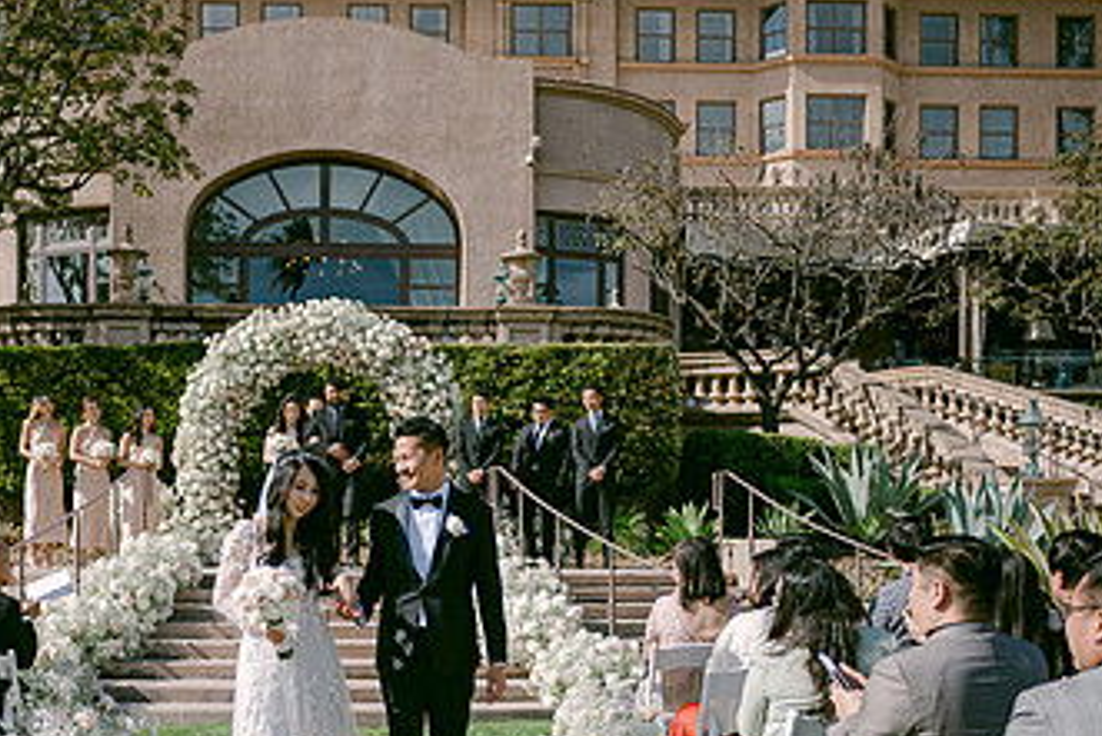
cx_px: 396
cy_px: 546
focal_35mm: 49
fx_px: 1501
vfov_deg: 27.2
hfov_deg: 40.0
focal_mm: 28
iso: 100
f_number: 2.8
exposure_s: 1/2500
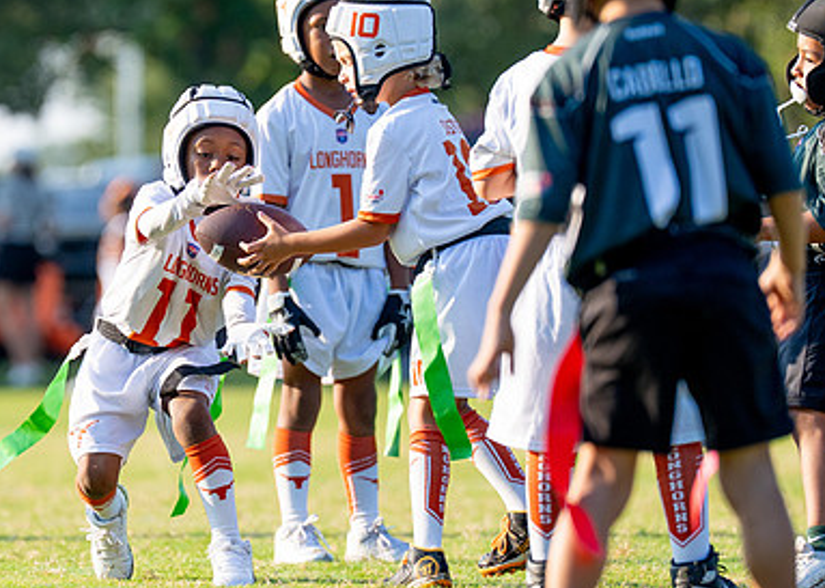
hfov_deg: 4.3
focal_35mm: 467
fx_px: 10934
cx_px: 325
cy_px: 265
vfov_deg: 3.1
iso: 250
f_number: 2.8
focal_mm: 200
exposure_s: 1/2000
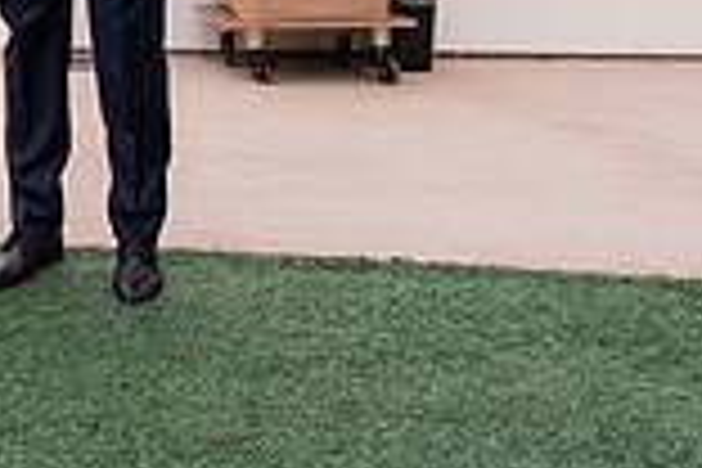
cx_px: 0
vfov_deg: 13.8
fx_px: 1735
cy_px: -353
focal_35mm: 89
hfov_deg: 22.0
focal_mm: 24
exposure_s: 1/320
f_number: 6.3
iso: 160
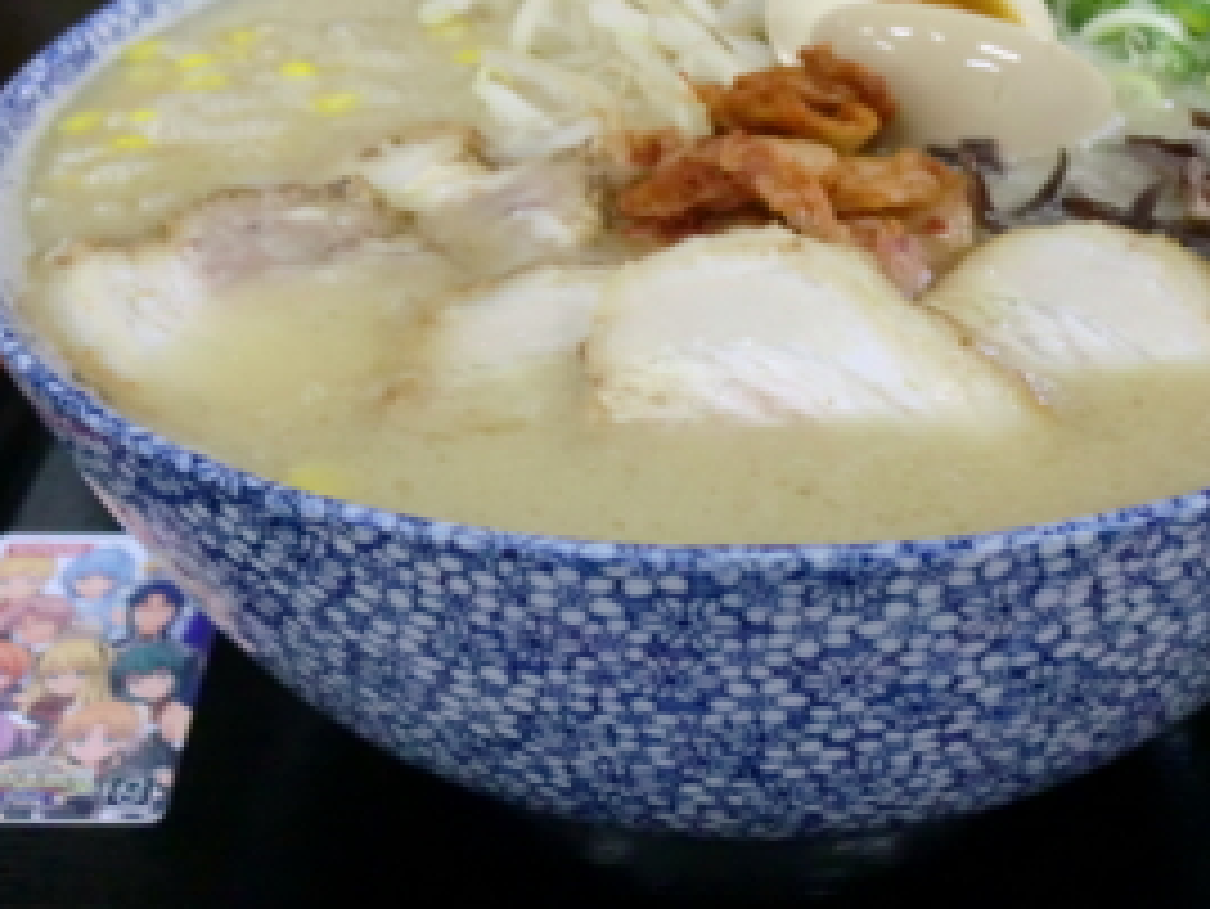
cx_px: 616
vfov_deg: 28.1
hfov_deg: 36.8
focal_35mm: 52
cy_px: 446
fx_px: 1818
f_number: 3.1
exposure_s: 1/60
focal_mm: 6.3
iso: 500
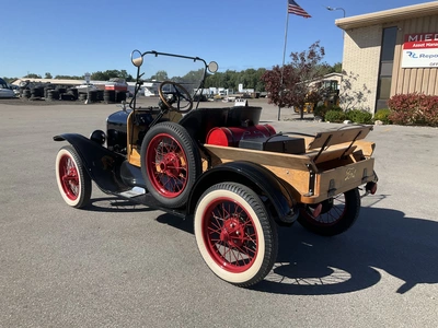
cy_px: 164
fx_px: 367
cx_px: 219
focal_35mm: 29
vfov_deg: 48.2
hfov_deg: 61.7
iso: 25
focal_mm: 3
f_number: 1.8
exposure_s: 1/1626
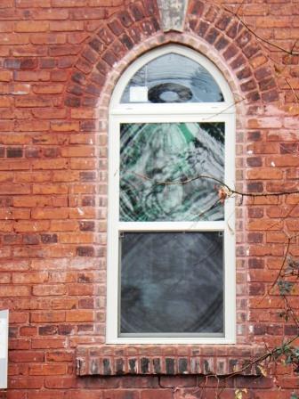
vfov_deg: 10.7
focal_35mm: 184
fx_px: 2119
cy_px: 200
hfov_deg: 8.1
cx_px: 150
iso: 160
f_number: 4.5
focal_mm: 32.7
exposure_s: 1/58
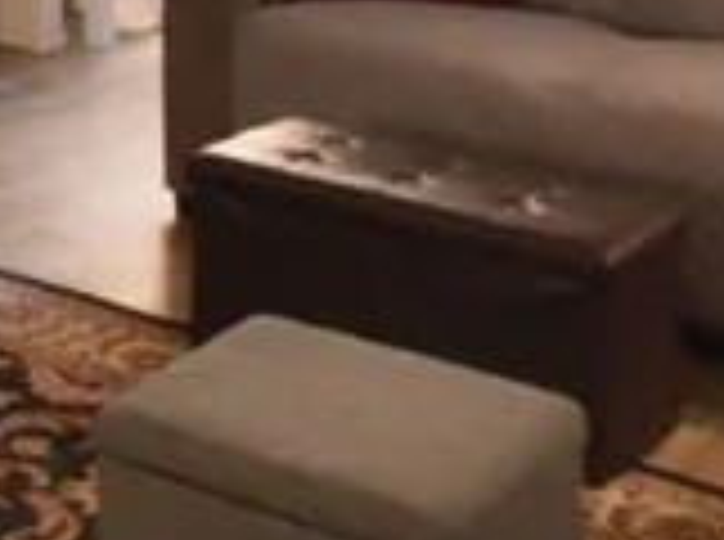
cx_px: -328
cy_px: -493
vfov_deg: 13.9
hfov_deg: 19.0
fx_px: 1920
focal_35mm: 92
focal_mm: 10
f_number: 18
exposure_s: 1/3
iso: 4000
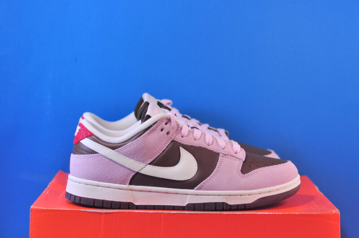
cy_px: 119
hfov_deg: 27.0
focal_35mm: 75
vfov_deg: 18.1
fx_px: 747
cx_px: 180
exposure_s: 1/320
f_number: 2.8
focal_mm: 50
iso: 250
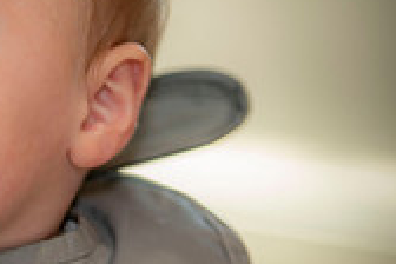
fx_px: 5115
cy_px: 212
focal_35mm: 465
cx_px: -238
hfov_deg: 4.4
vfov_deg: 3.0
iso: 125
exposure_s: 1/50
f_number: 2.8
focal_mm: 135
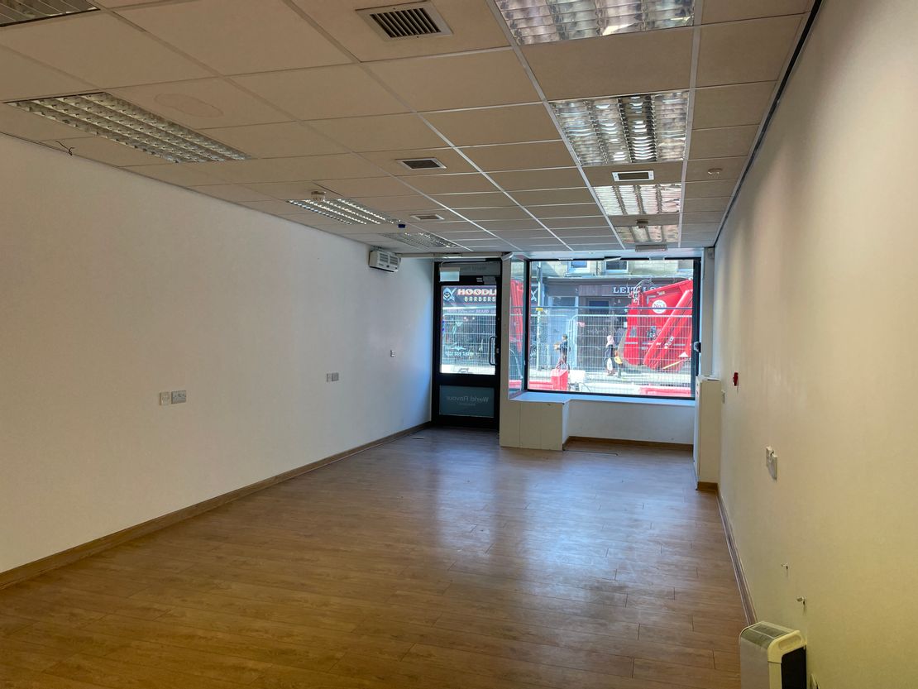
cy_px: 344
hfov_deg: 67.3
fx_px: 690
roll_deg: +0.1
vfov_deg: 53.1
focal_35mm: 26
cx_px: 459
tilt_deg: -2.0
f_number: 1.6
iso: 32
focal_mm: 4.2
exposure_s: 1/154
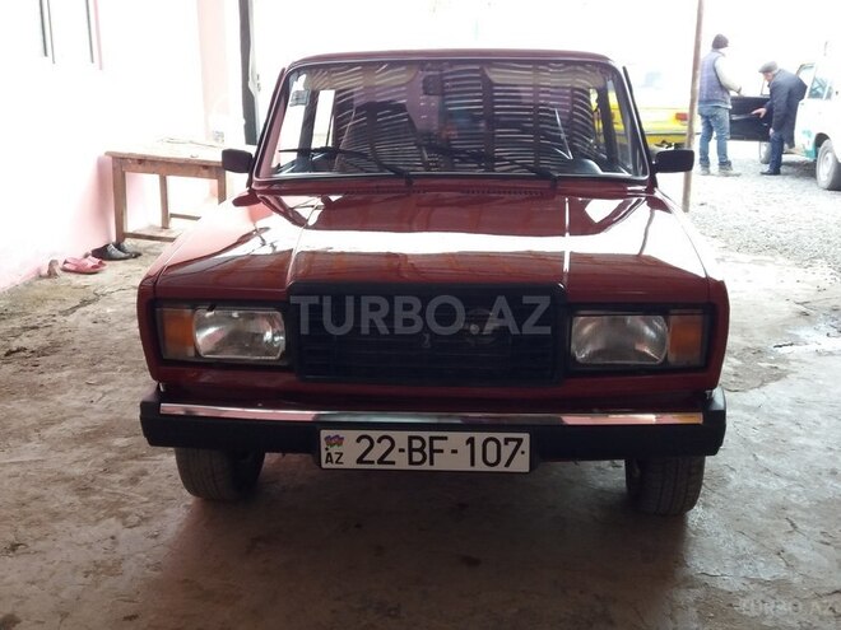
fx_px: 680
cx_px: 420
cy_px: 315
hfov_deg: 63.4
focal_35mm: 28
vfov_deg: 49.7
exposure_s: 1/33
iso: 100
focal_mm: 3.7
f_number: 1.9
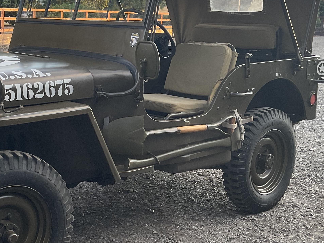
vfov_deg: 24.0
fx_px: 571
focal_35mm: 61
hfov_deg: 31.2
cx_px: 85
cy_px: 95
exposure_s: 1/120
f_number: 1.8
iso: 50
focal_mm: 3
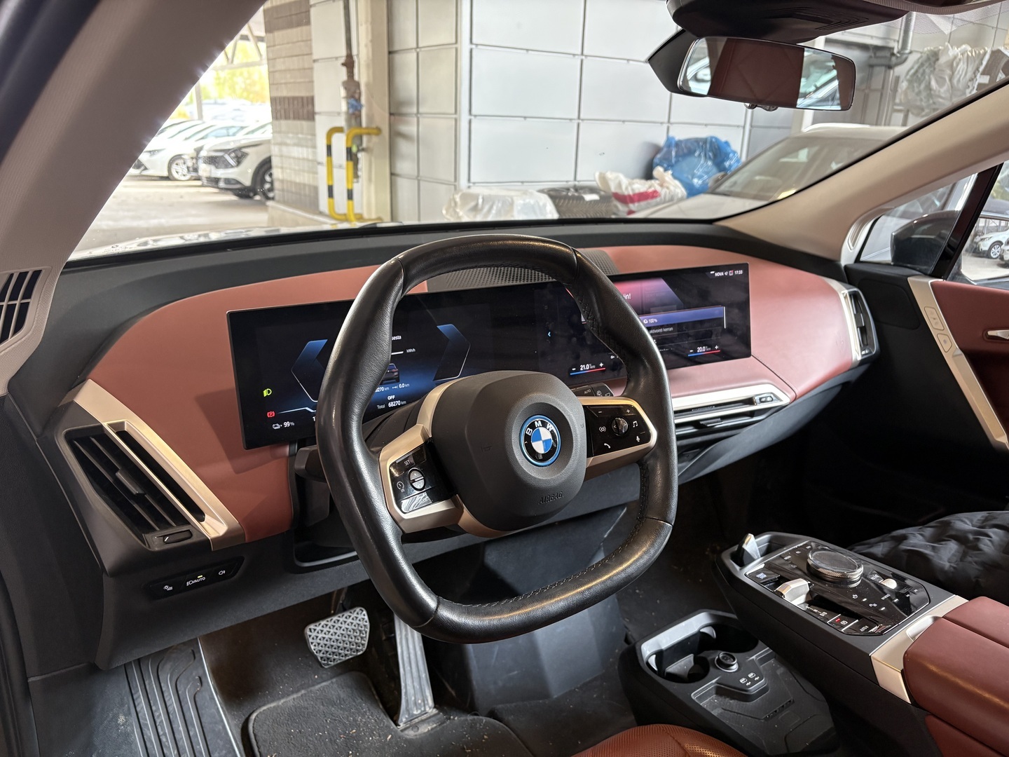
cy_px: 378
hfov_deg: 67.3
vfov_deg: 53.1
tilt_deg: -18.5
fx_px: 758
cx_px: 504
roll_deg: -1.2
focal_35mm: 26
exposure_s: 1/50
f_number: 1.6
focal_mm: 5.96
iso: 200
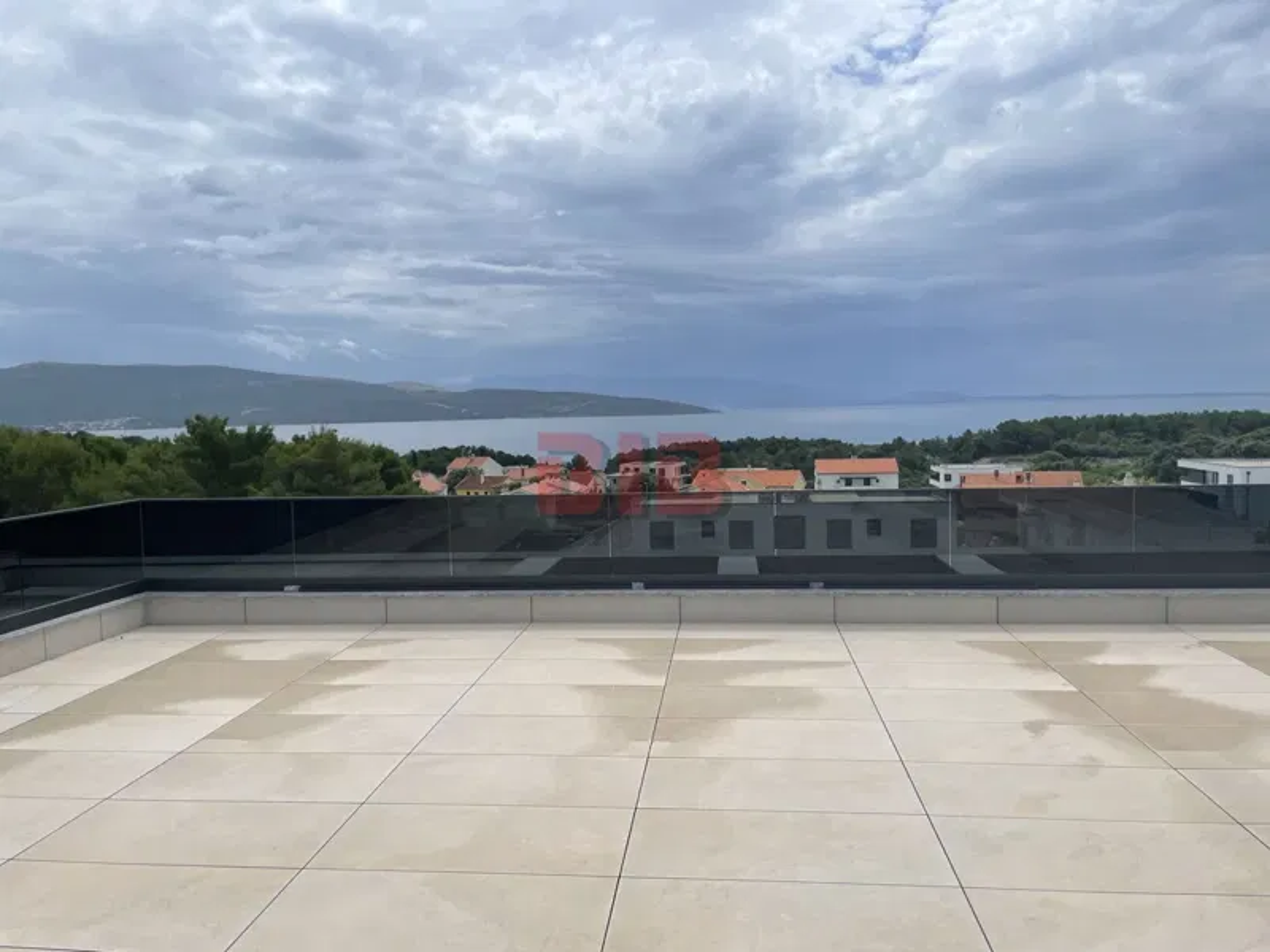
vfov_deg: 53.1
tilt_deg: -1.6
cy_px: 476
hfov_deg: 67.3
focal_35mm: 26
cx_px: 635
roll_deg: +1.0
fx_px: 954
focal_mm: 4.2
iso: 32
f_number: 1.6
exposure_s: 1/8403
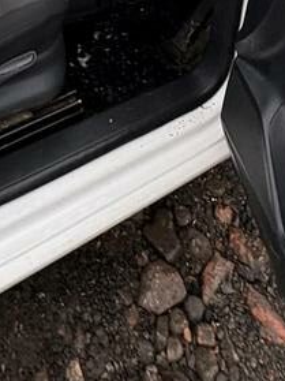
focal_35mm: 45
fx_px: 494
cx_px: 130
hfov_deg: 32.1
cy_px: -176
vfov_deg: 28.8
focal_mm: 2.22
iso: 64
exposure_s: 1/156
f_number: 2.2
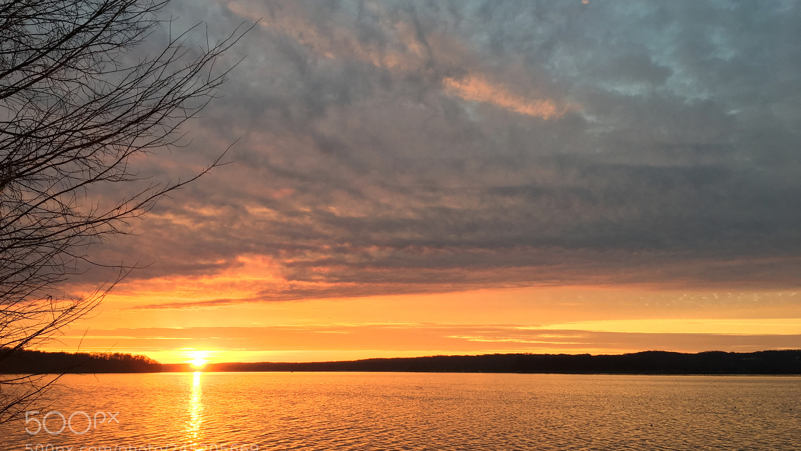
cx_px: 399
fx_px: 680
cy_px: 185
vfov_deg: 36.6
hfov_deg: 61.0
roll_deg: -0.5
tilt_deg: +15.5
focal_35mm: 32
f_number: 2.2
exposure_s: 1/120
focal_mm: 4.15
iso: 32
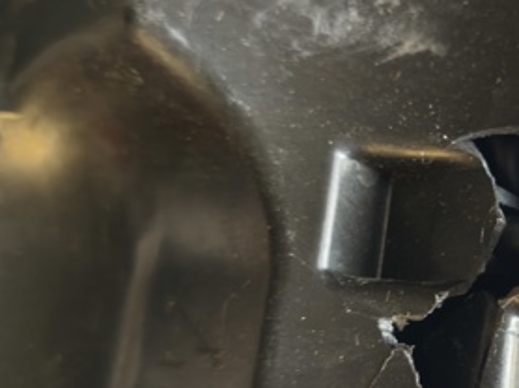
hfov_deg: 34.1
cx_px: 474
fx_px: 794
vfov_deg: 27.4
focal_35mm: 53
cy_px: 231
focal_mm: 5.35
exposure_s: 1/50
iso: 640
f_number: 1.7
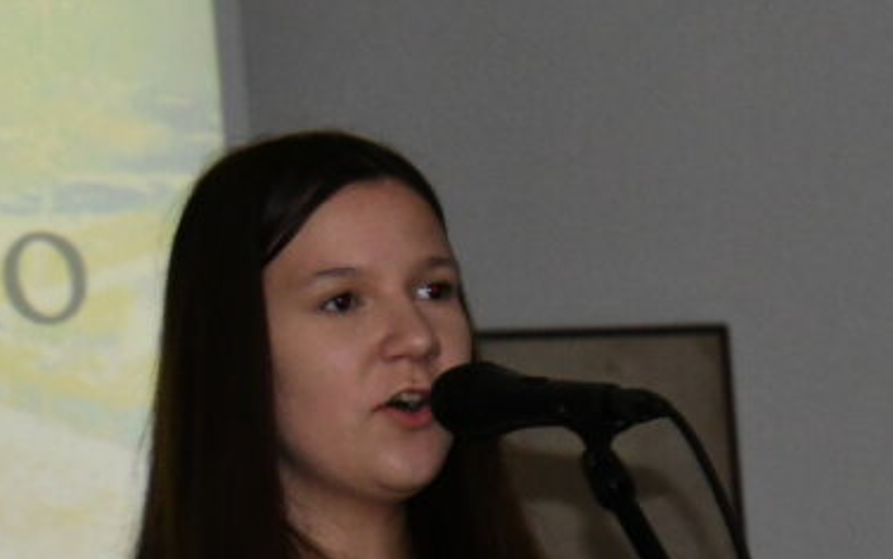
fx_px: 10104
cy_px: 709
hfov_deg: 5.1
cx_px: 507
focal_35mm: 415
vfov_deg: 3.2
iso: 4000
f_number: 7.1
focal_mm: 100
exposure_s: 1/200
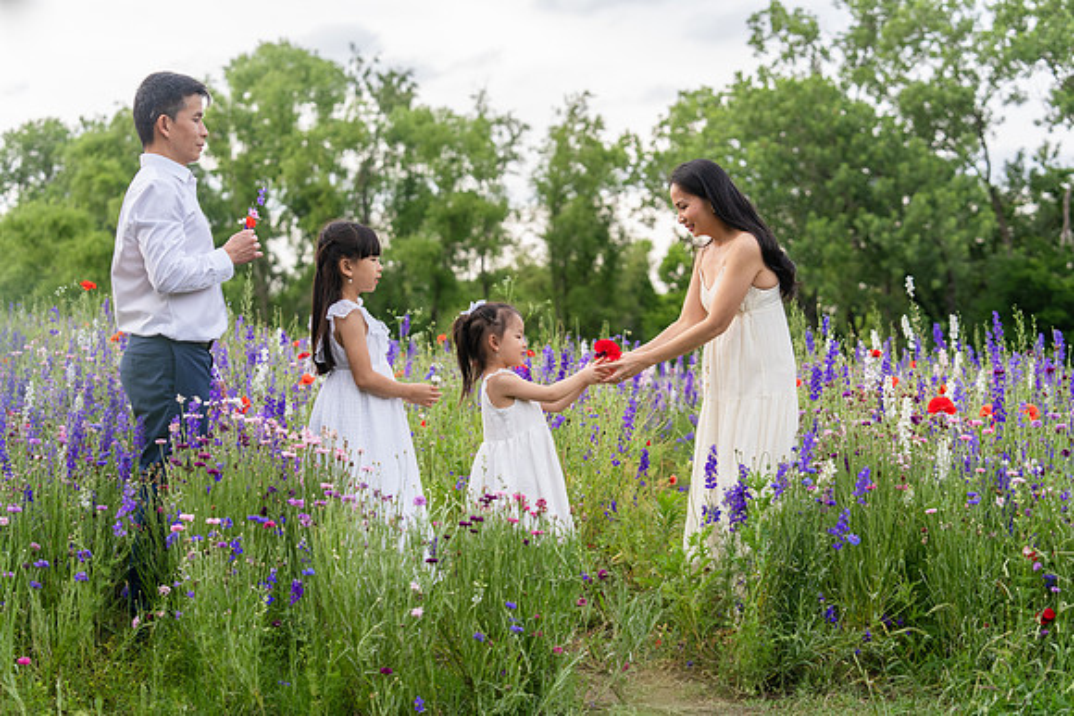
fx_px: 2089
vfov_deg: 19.5
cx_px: 537
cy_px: 358
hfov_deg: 28.8
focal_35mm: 70
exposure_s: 1/500
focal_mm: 70
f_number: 4
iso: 500
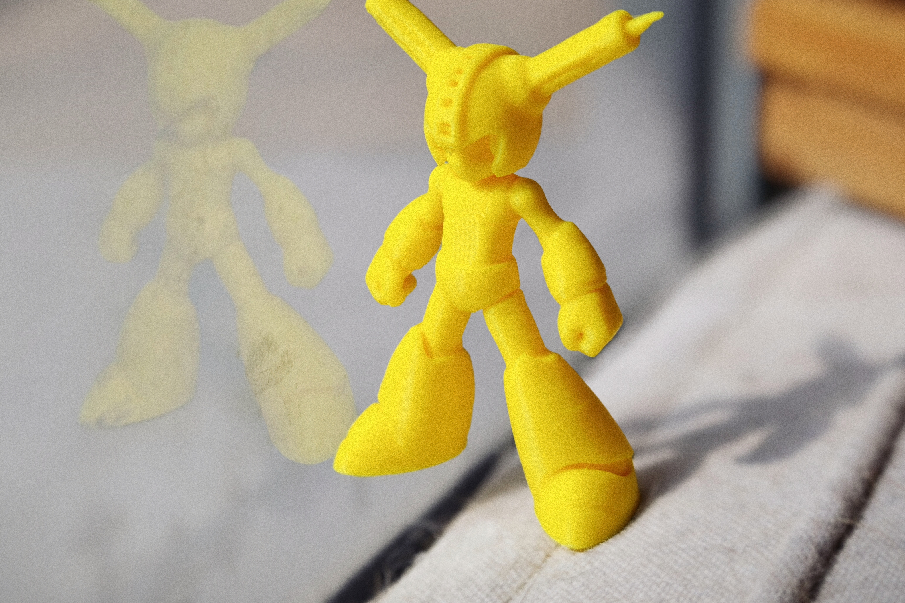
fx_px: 1558
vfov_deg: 21.9
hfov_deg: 32.3
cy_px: 239
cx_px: 381
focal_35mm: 62
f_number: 1.63
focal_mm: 8.72
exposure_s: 1/432
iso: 50
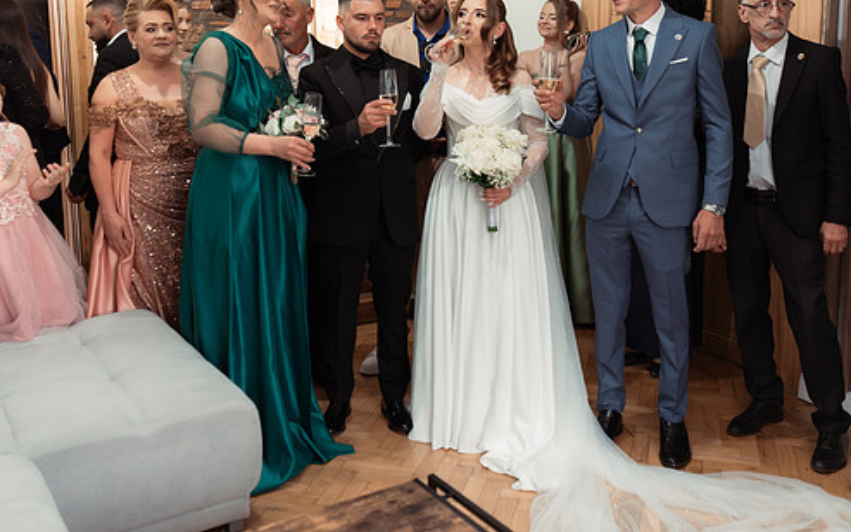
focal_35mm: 40
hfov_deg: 49.3
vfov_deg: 31.7
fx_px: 928
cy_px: 171
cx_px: 422
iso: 2500
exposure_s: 1/200
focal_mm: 30
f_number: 2.8
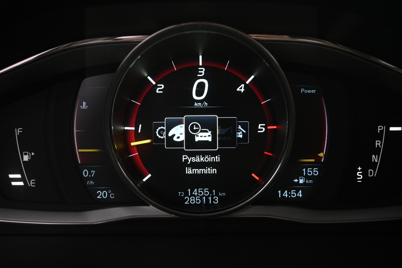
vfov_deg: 33.6
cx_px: 201
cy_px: 134
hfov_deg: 48.7
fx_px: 444
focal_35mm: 40
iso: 4000
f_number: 5
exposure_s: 1/100
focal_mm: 26.5
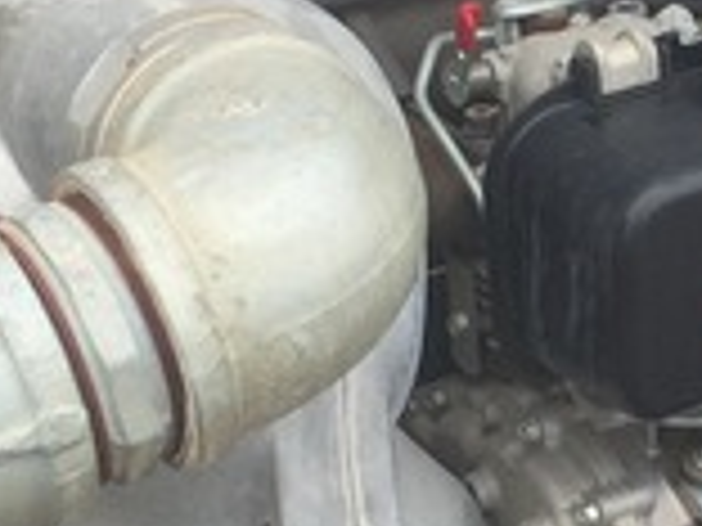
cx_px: 770
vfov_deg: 10.0
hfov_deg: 13.0
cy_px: 247
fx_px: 3022
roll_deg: -0.5
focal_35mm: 149
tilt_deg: -25.2
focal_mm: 4.15
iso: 32
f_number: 2.2
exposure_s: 1/520
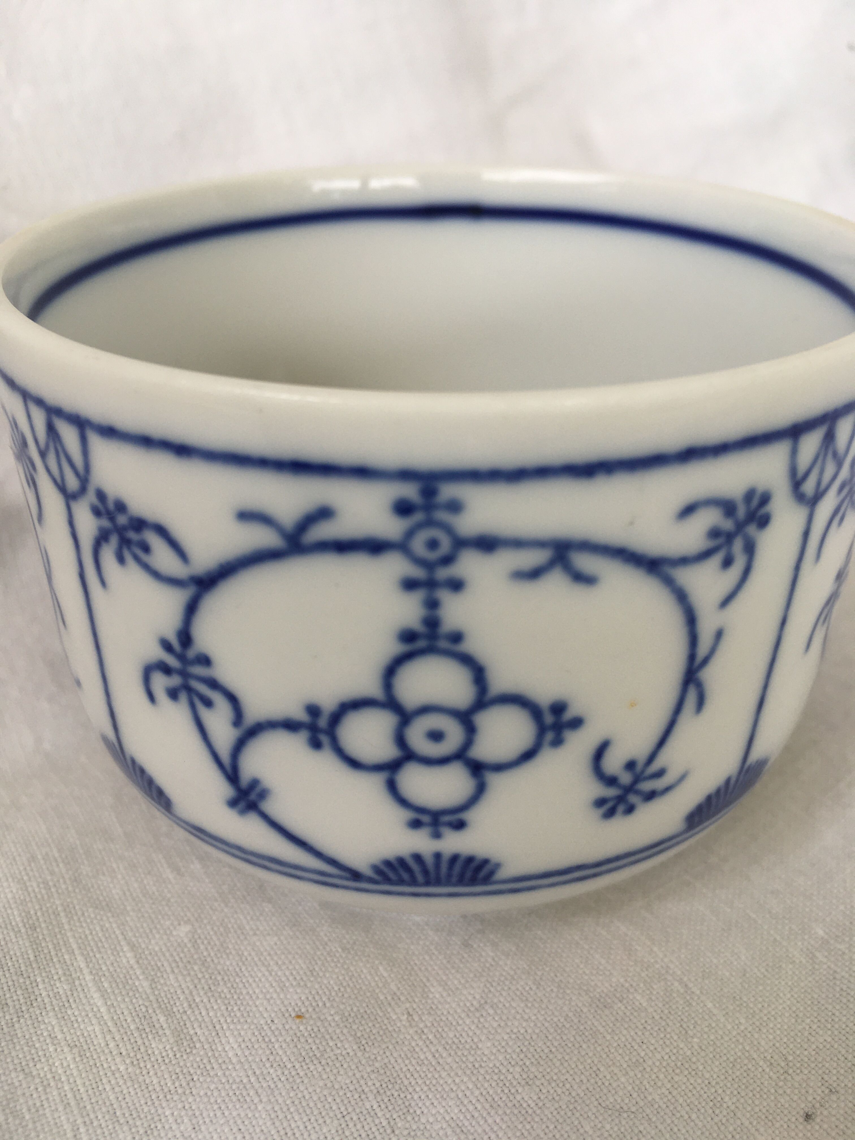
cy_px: 570
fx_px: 955
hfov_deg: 48.2
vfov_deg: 61.7
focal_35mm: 29
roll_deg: -6.7
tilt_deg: -43.4
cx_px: 428
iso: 25
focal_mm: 4.15
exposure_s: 1/434
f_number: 2.2
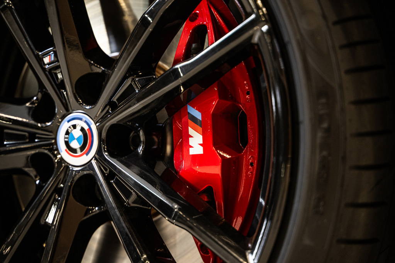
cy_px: 132
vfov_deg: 18.2
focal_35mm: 75
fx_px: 823
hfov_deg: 27.0
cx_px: 198
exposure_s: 1/160
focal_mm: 75
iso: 800
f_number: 2.8
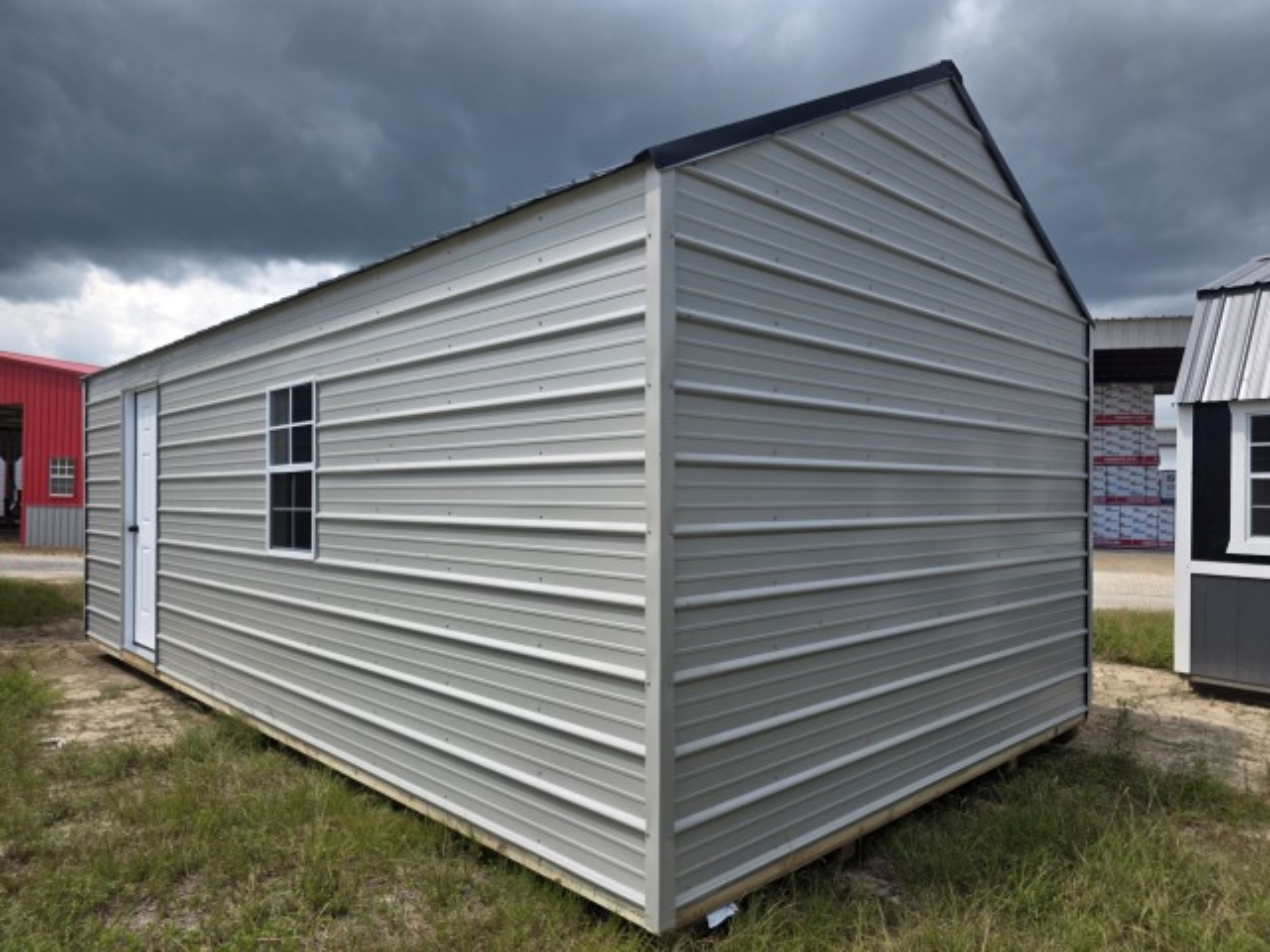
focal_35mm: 23
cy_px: 476
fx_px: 844
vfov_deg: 58.9
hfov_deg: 73.9
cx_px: 635
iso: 80
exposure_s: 1/3788
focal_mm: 6.3
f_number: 1.7
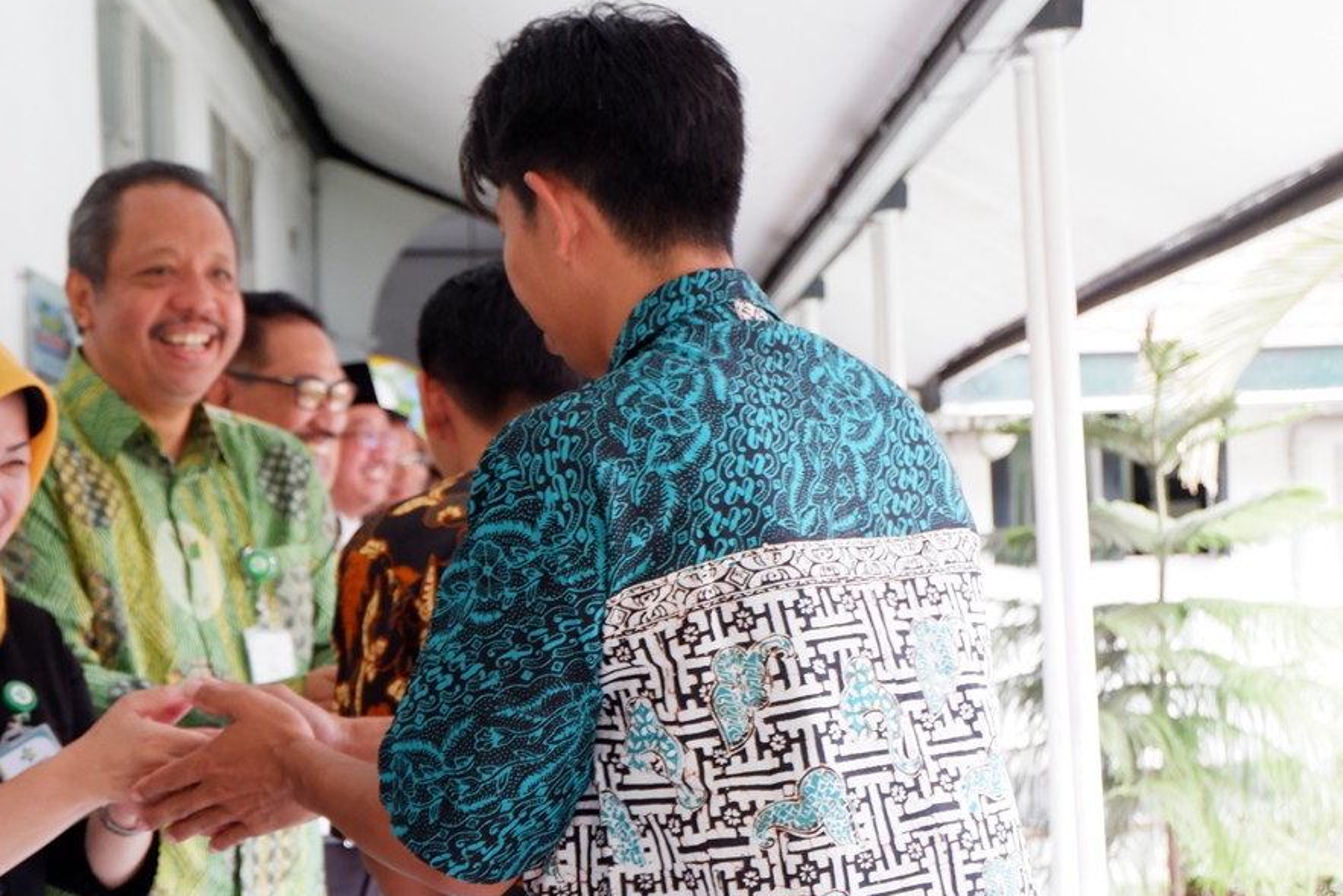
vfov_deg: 21.6
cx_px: 567
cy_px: 467
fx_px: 2350
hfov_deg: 31.8
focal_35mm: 63
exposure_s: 1/150
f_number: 5
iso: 1600
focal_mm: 35.5
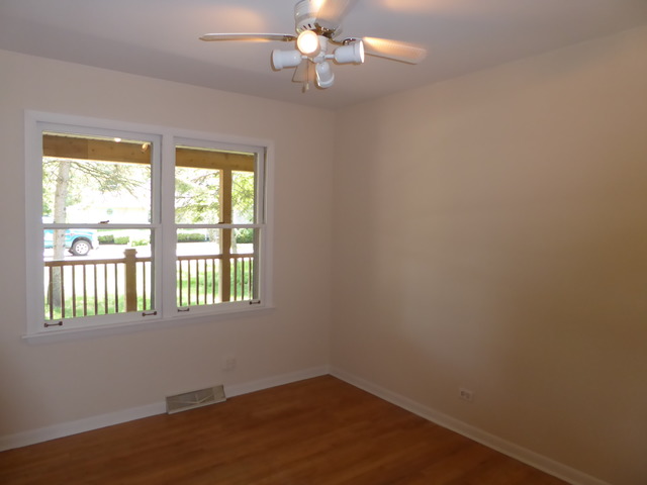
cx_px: 324
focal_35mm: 24
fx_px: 449
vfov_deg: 56.8
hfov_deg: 71.6
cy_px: 242
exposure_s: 1/60
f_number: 3.3
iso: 250
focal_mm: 4.3
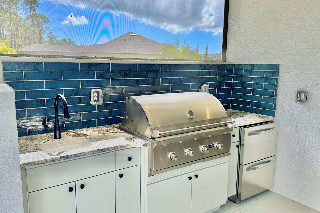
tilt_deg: -7.8
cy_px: 104
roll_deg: +0.3
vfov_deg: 45.0
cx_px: 150
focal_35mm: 29
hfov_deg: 63.6
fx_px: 258
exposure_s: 1/1304
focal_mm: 6.86
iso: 80
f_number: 1.78
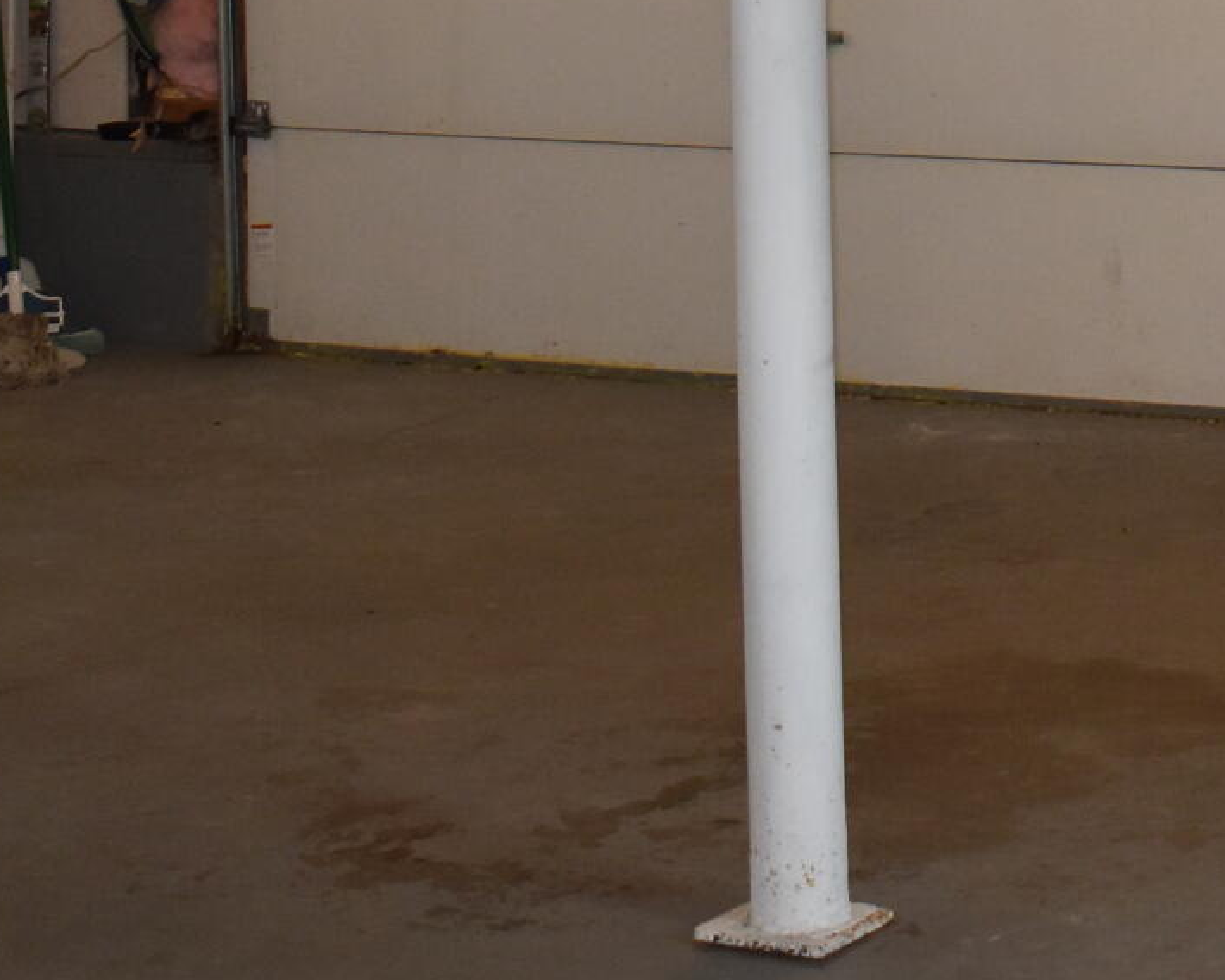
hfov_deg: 17.2
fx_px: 3879
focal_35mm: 107
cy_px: -424
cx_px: 1430
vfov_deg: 13.7
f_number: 4
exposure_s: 1/125
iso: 900
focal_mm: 18
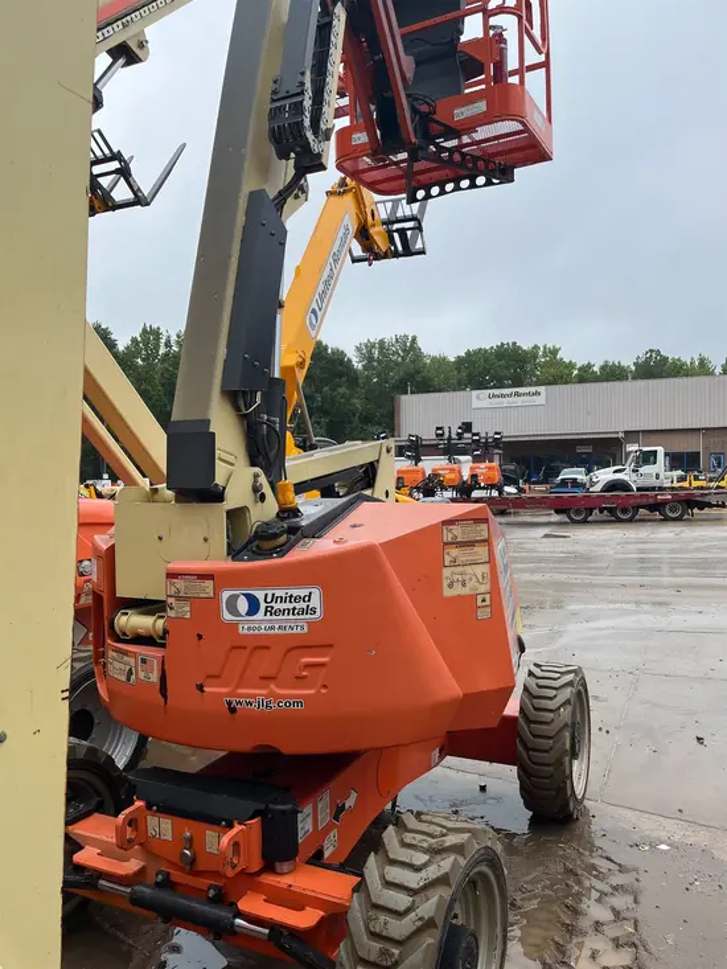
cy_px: 484
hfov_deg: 53.1
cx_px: 364
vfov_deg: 67.3
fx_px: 728
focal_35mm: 26
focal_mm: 5.1
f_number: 1.6
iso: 50
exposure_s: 1/1056
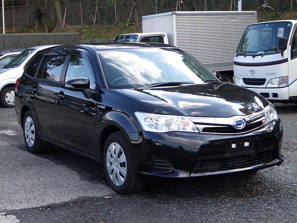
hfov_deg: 31.2
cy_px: 112
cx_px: 148
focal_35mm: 62
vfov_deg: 23.7
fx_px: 532
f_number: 4.6
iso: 125
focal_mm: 11.1
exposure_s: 1/160
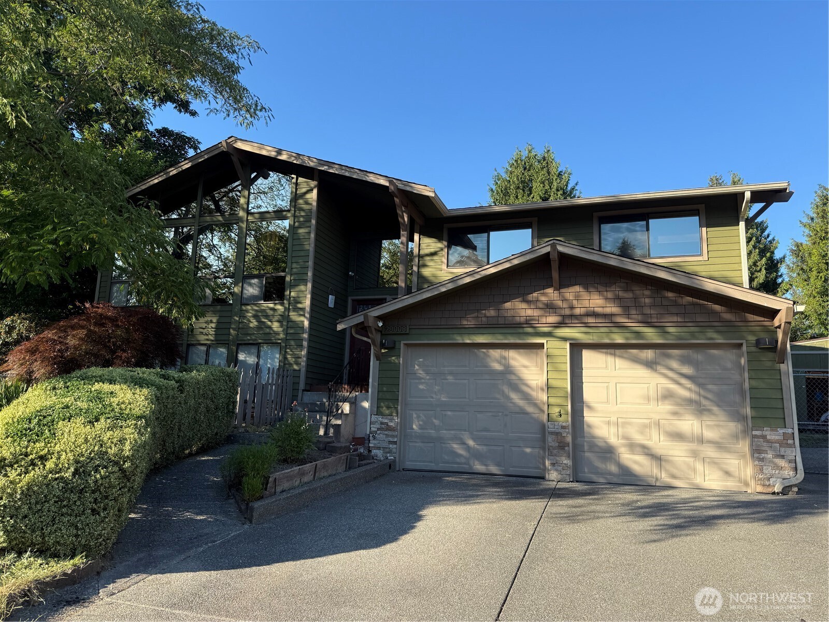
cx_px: 414
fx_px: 575
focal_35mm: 24
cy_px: 311
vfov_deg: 56.8
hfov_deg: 71.6
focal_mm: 6.76
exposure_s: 1/1337
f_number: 1.78
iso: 80
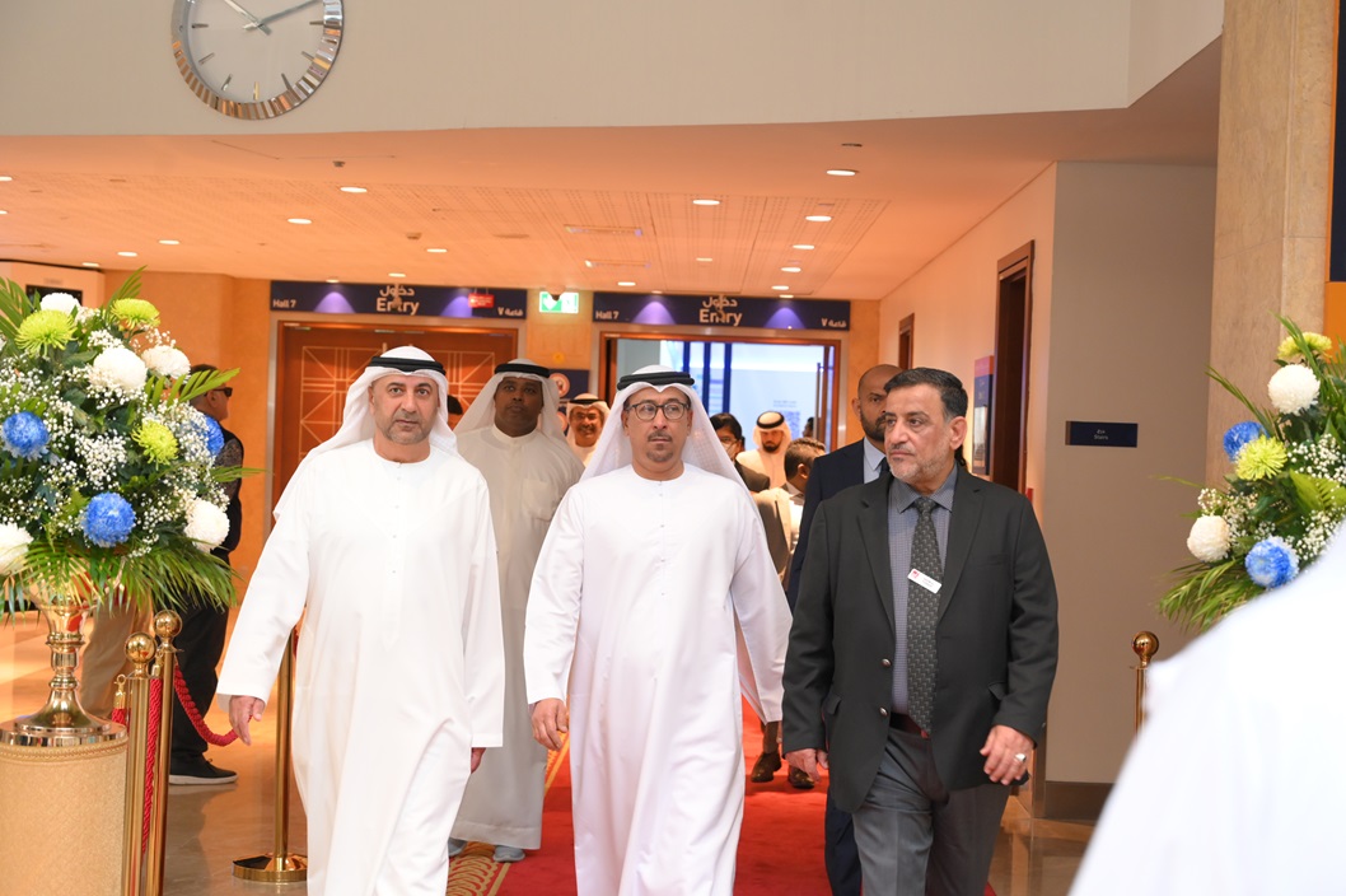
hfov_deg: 36.3
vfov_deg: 24.6
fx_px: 2055
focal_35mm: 55
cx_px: 673
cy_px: 448
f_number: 4.5
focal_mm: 55
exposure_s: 1/160
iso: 2500
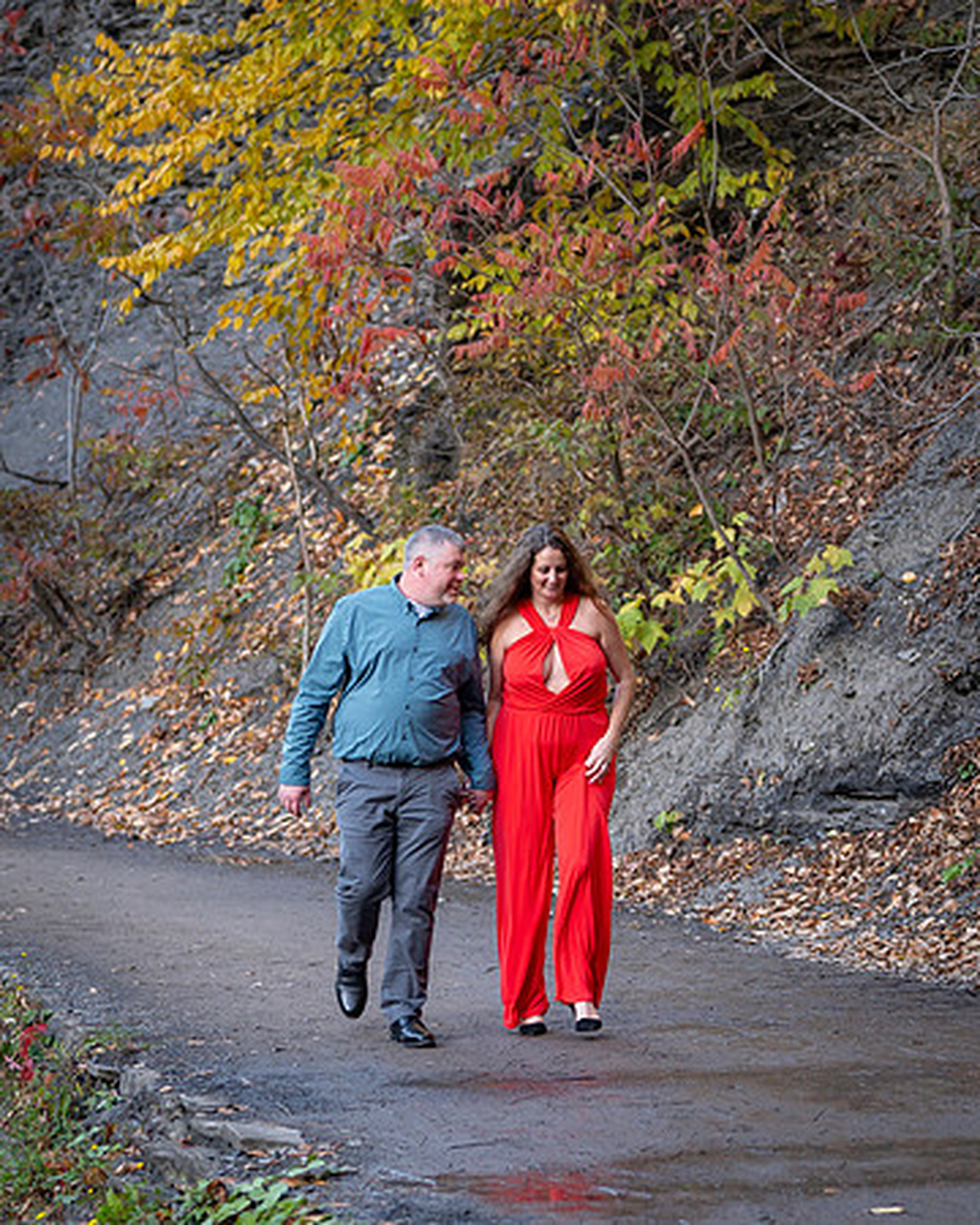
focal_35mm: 117
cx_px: 567
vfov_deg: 16.4
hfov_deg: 13.2
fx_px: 4247
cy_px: 728
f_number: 2.8
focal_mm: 70
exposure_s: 1/500
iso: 640
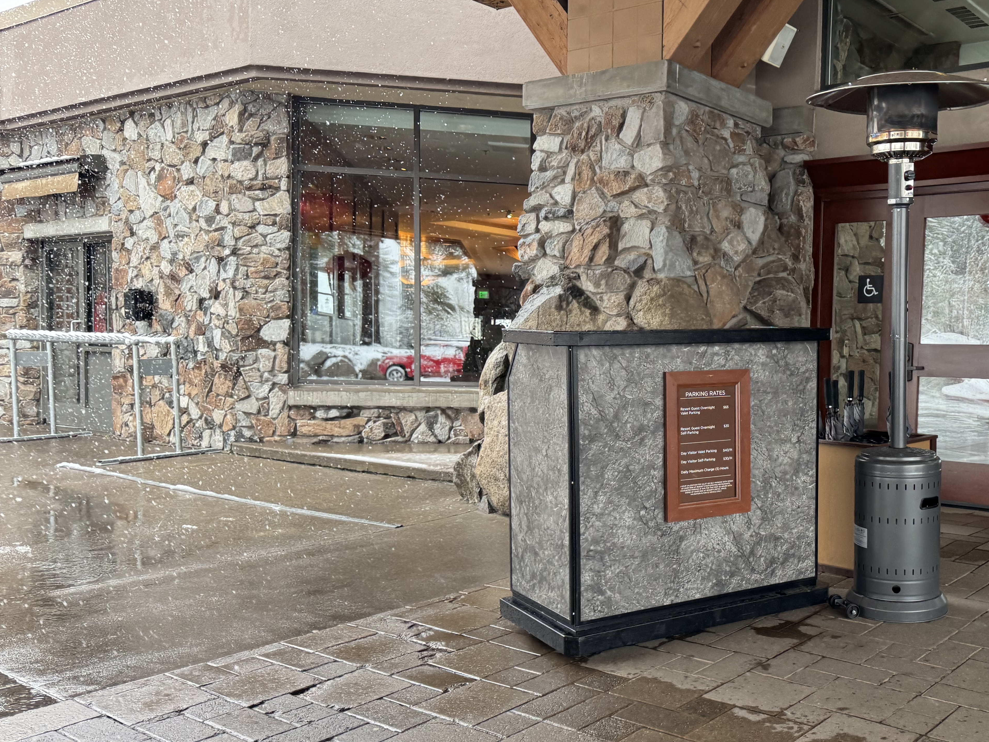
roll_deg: +1.7
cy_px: 416
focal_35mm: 36
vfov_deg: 39.6
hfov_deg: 49.3
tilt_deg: -5.7
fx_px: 1029
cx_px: 740
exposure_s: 1/116
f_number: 1.78
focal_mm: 6.76
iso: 200
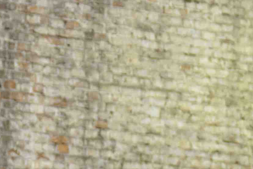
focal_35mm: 277
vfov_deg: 4.7
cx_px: 213
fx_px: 1947
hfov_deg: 7.4
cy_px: 565
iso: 160
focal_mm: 39
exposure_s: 1/10
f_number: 2.8
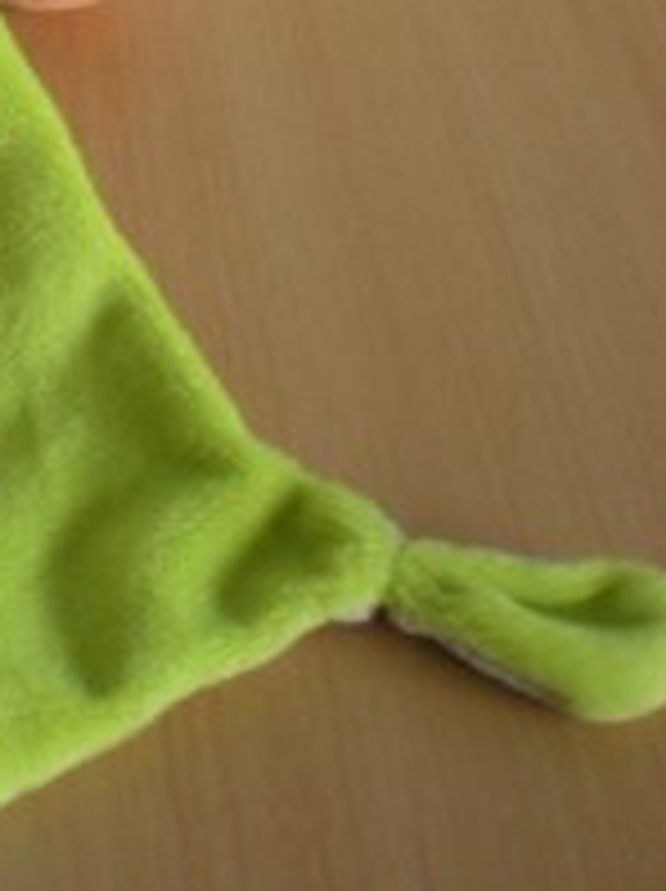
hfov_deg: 14.2
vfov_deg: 18.8
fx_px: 2571
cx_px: -194
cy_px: -130
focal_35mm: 100
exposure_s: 1/9.1
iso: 200
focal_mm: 6.3
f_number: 3.1
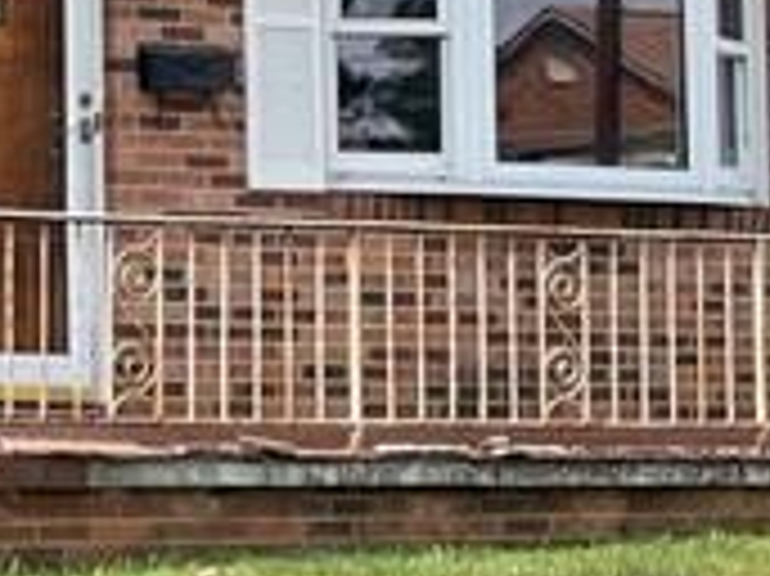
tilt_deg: +6.5
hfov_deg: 11.7
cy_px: -68
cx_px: -599
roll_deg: -0.4
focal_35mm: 156
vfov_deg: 9.4
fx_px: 3468
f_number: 1.6
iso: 32
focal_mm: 4.2
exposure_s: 1/2398
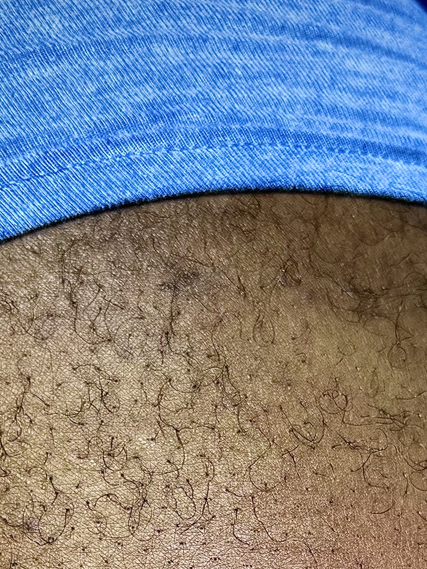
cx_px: 278
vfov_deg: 20.6
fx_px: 1382
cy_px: 798
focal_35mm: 84
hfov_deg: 17.5
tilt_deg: -60.8
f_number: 1.78
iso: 64
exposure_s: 1/252
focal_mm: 6.86
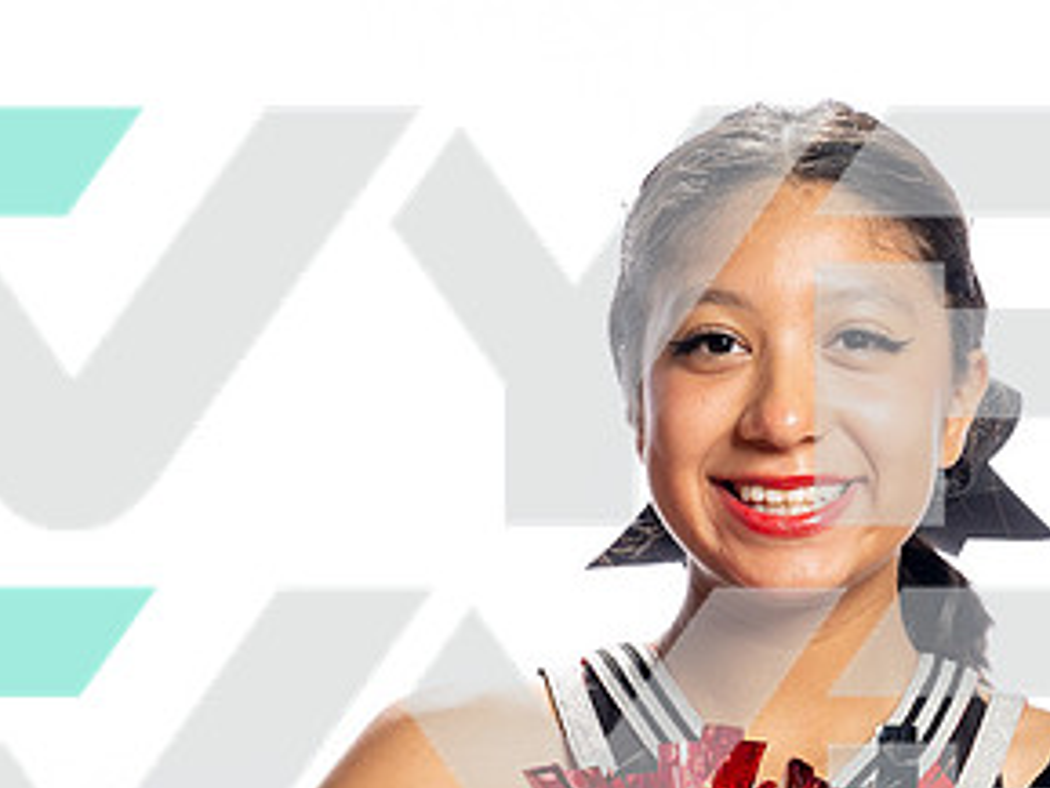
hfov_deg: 12.7
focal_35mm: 155
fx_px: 4704
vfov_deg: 9.5
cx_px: 750
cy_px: 799
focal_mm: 69
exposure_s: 1/250
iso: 800
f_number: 8
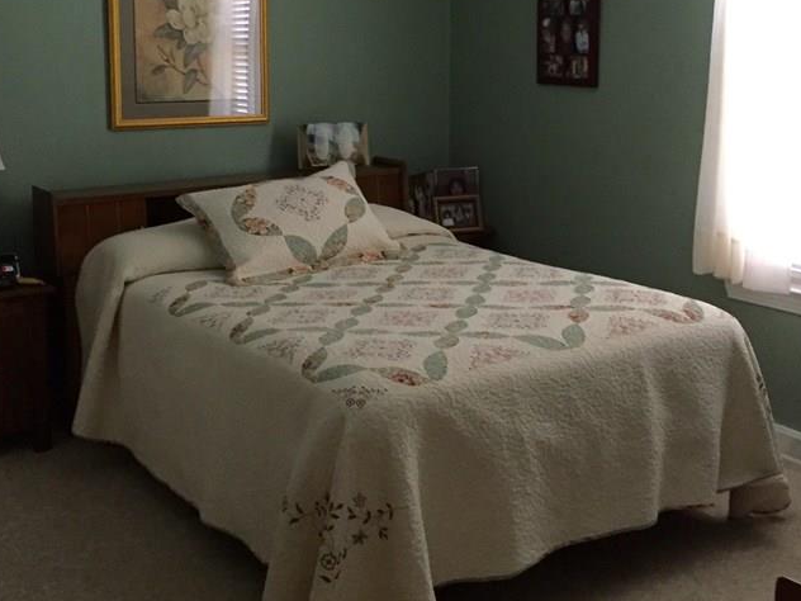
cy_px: 165
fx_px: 1088
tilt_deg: -6.2
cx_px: 368
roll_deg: +0.9
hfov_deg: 40.4
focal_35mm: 47
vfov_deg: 30.5
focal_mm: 4.15
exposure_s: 1/15
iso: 250
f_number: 2.2
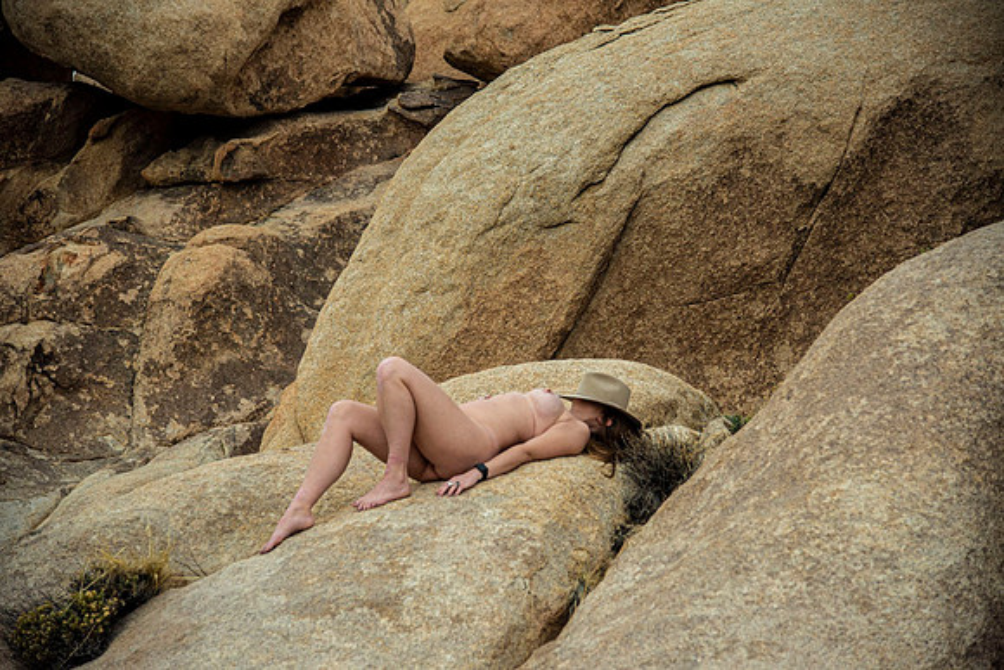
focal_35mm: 82
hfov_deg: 24.8
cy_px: 335
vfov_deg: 16.7
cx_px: 502
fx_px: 2287
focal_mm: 82
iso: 100
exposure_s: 1/1600
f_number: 4
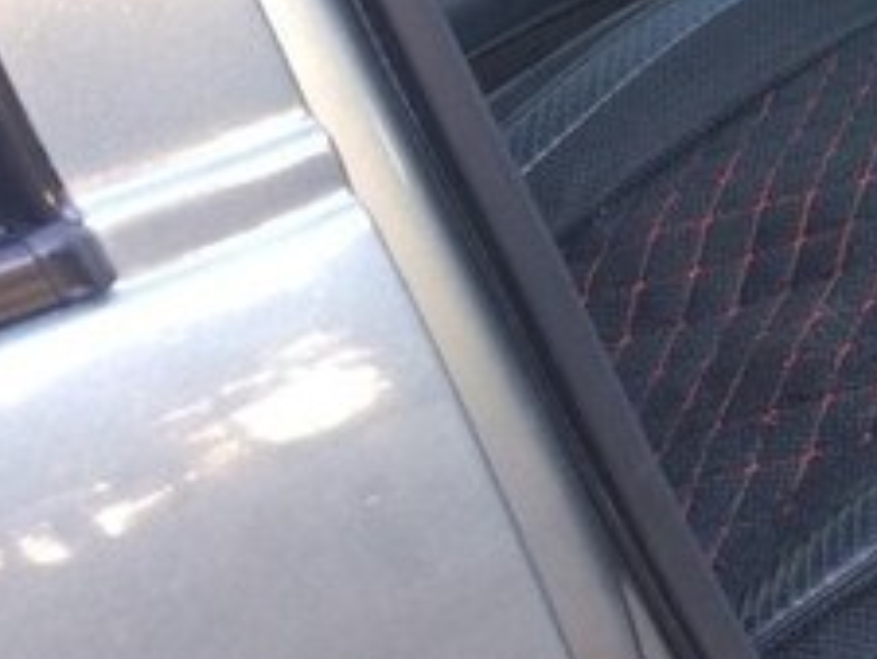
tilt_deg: -26.2
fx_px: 2155
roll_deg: -3.1
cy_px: -131
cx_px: 1251
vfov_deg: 16.7
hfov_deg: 20.3
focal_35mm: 85
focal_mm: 4.15
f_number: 2.2
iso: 40
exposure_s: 1/33
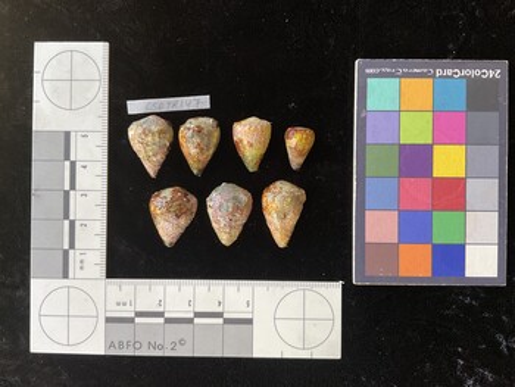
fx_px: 432
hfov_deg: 61.6
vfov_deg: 48.3
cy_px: 194
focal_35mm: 29
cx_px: 258
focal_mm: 3
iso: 64
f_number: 1.8
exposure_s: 1/60
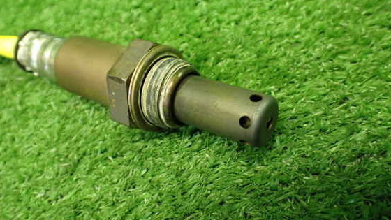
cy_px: 108
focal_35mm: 35
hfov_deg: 56.6
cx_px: 191
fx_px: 363
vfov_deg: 33.7
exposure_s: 1/80
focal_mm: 5.4
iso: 800
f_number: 2.3
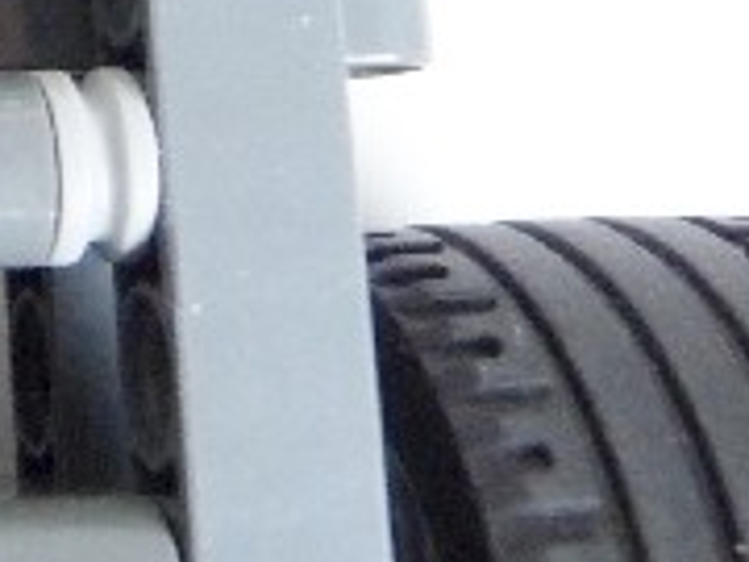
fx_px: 2986
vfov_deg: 10.0
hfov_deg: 13.1
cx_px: -549
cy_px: -545
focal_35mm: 138
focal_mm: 5.4
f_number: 3
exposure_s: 1/13
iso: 400
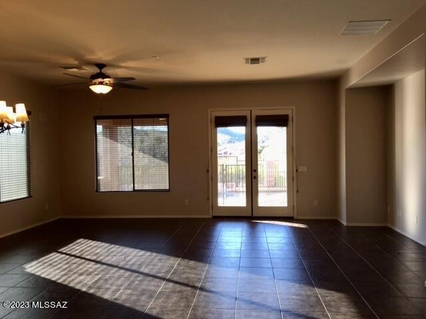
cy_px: 160
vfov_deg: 48.2
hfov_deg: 61.7
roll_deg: +0.7
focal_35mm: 29
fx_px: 357
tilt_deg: -1.7
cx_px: 213
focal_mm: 4.15
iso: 32
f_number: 2.2
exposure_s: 1/40
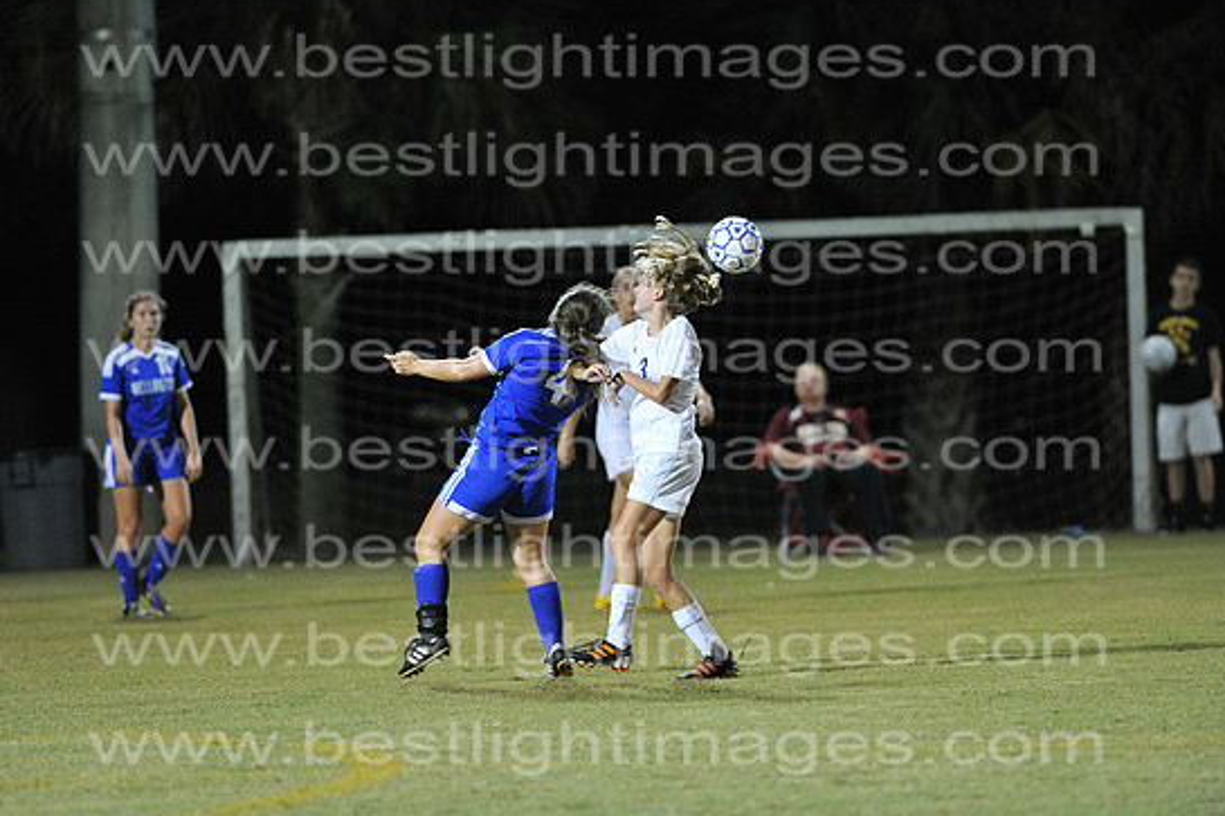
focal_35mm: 319
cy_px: 405
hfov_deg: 6.5
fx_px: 10851
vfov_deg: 4.3
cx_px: 598
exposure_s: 1/500
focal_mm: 300
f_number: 3.5
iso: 5000
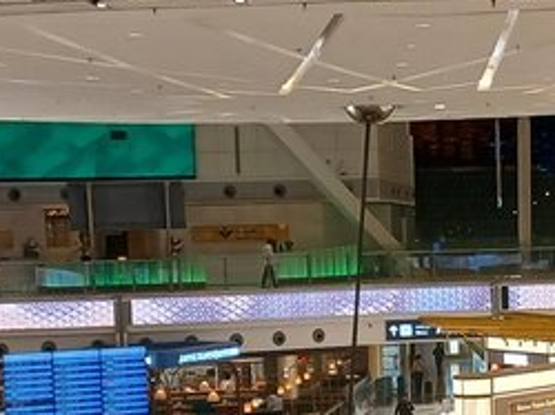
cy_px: 404
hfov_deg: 15.6
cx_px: 522
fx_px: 2002
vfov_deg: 11.7
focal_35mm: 125
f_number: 1.8
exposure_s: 1/50
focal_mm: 3.98
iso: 50
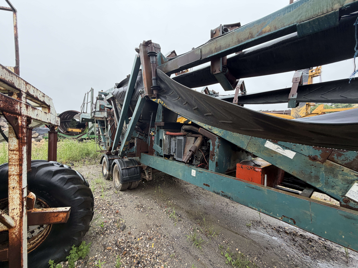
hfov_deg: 102.1
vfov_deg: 85.7
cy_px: 134
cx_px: 179
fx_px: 145
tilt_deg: +4.5
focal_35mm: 14
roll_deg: -0.3
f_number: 2.2
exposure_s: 1/168
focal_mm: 2.22
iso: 40
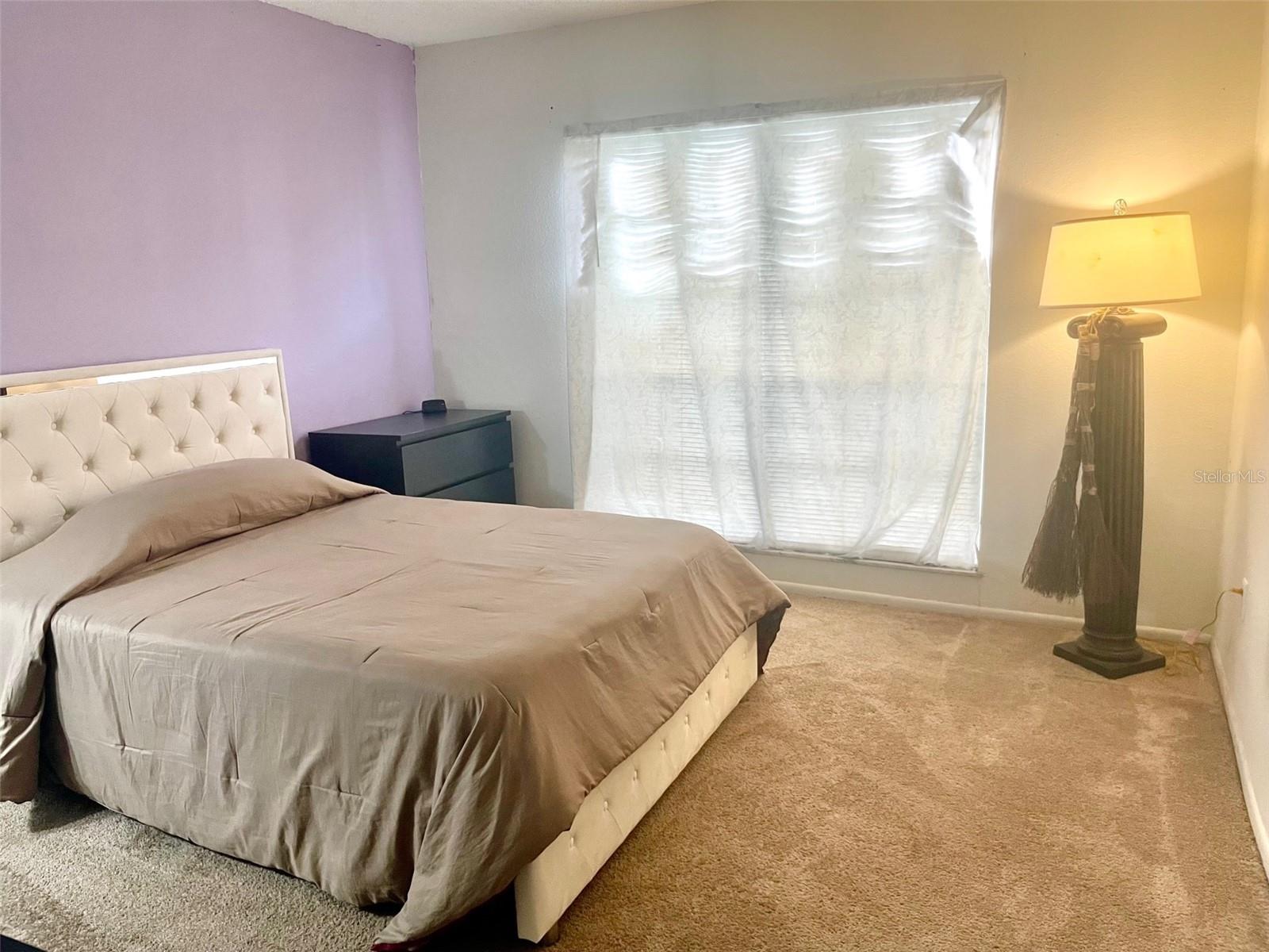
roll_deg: +0.9
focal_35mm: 26
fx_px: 953
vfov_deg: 53.1
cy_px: 476
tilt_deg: -12.5
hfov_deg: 67.3
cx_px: 634
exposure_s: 1/60
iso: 80
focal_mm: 4.2
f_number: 1.6
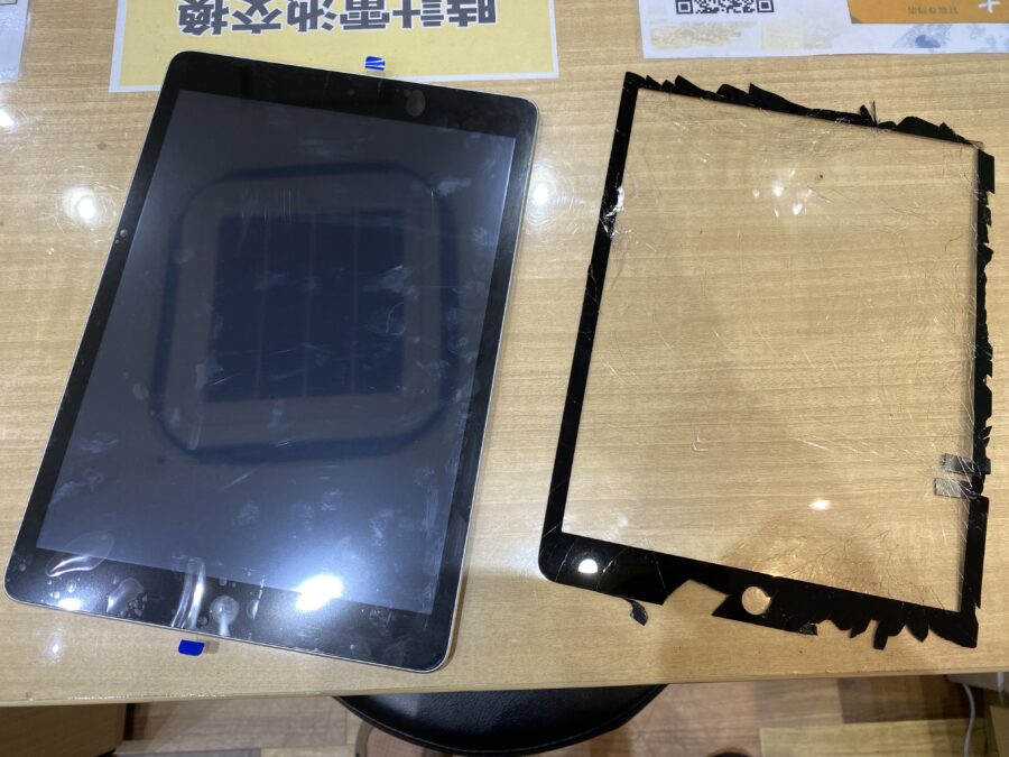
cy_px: 378
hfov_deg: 67.3
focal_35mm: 26
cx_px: 504
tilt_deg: -74.9
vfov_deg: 53.1
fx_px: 758
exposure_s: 1/100
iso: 100
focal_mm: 4.25
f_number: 1.8
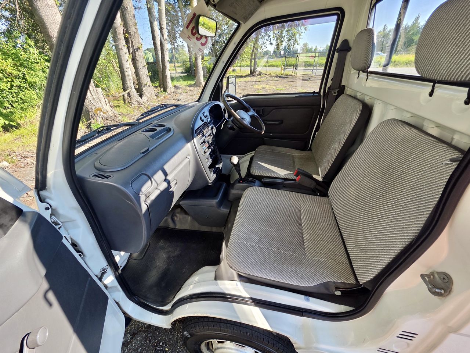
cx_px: 235
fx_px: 177
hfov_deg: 106.2
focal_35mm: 13
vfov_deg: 89.9
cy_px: 176
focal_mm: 2.2
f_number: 1.9
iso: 40
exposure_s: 1/483
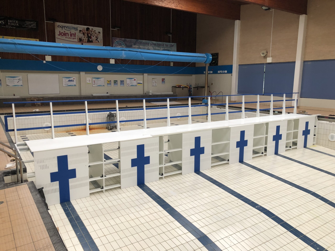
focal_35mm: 28
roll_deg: -0.5
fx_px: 271
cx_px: 168
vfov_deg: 49.7
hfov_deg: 63.4
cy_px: 126
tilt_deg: -9.7
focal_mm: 4
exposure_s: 1/20
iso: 40
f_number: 1.8
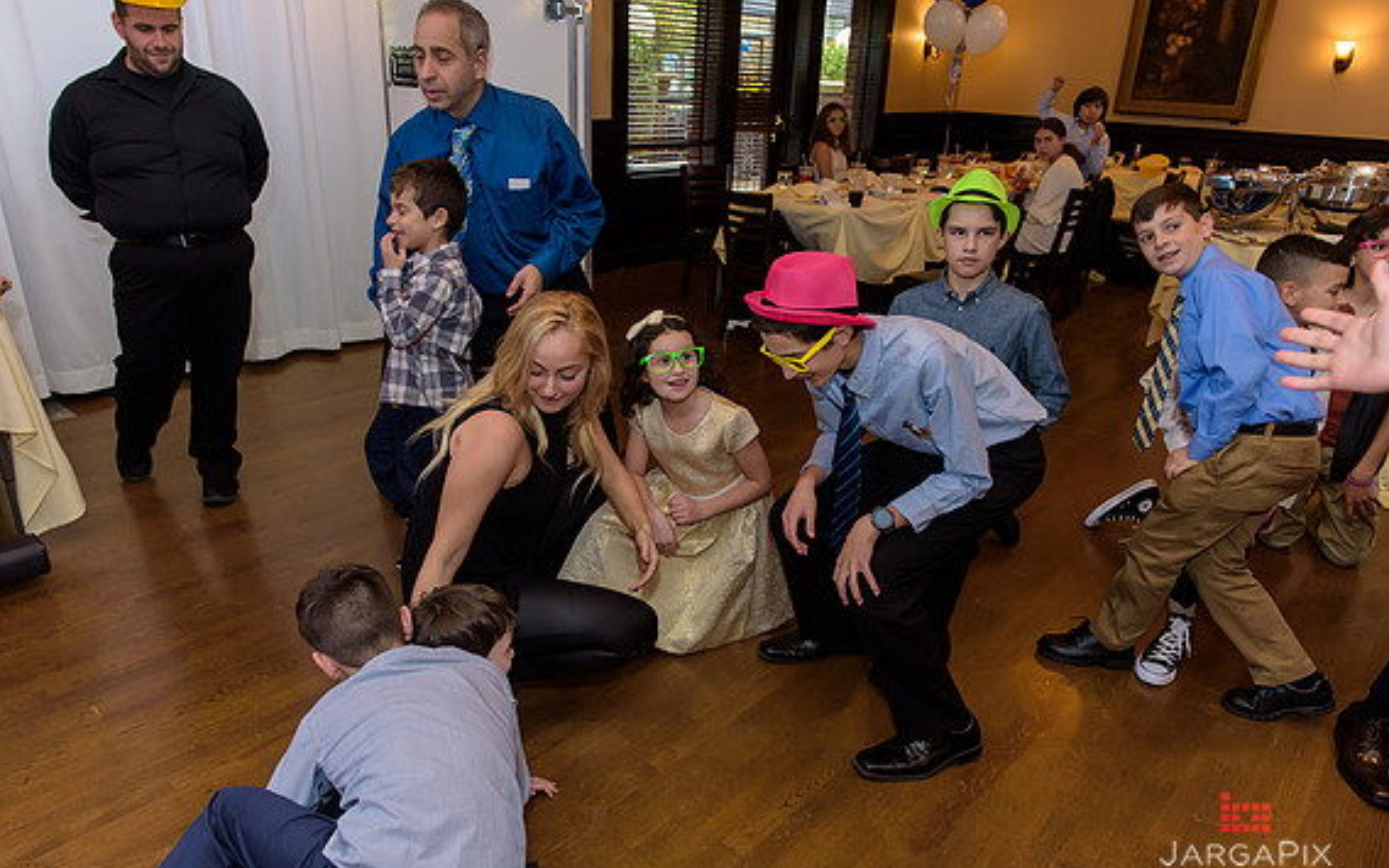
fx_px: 946
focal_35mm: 25
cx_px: 685
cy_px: 446
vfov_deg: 49.3
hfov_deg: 72.5
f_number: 3.2
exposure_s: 1/125
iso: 1600
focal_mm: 24
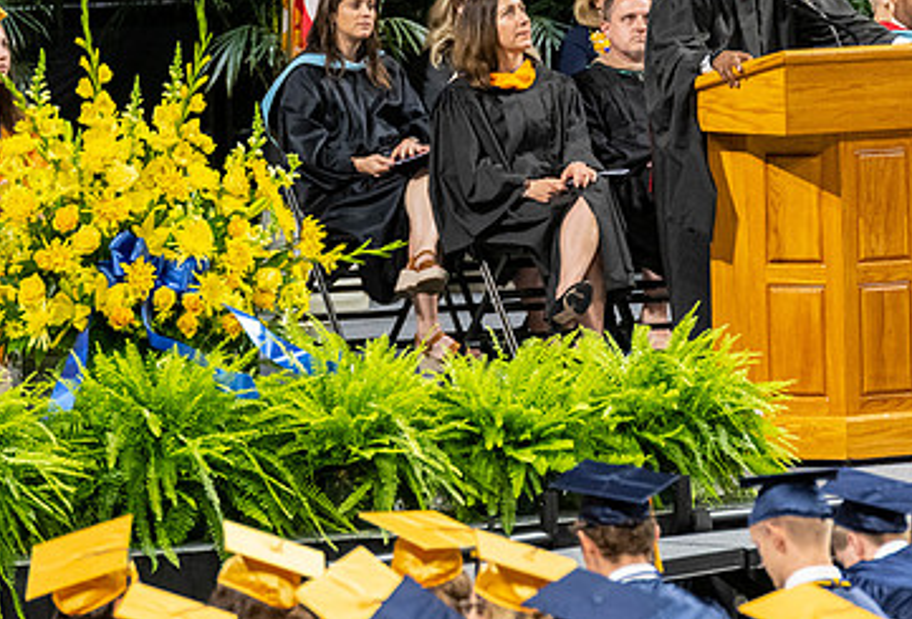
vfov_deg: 2.9
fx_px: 12201
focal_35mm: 479
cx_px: 688
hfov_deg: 4.3
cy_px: -83
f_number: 4
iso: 2000
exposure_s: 1/200
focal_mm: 200
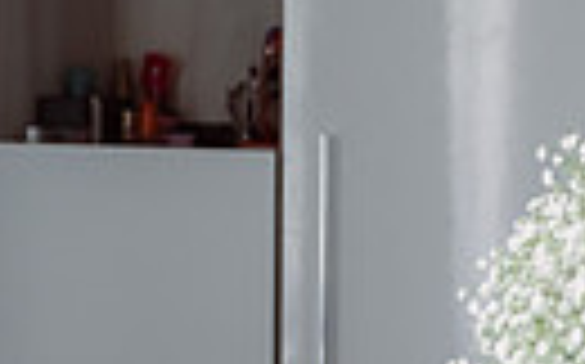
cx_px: 789
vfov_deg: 5.6
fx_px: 3696
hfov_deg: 8.9
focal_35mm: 232
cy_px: 270
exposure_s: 1/250
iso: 500
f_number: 2.8
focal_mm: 48
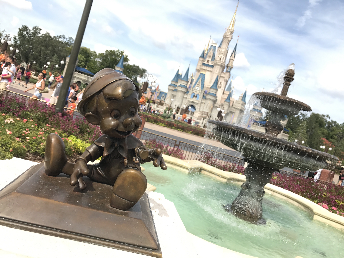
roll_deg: -16.7
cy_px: 129
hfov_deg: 63.4
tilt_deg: -2.9
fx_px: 278
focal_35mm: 28
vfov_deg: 49.7
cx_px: 172
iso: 20
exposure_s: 1/1520
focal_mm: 3.99
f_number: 1.8
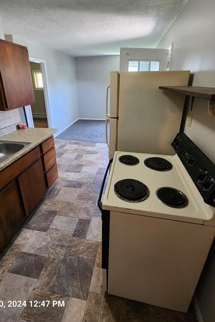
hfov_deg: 73.7
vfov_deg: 96.0
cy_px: 136
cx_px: 101
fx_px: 143
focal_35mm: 16
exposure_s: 1/40
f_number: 2.2
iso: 320
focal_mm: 2.2
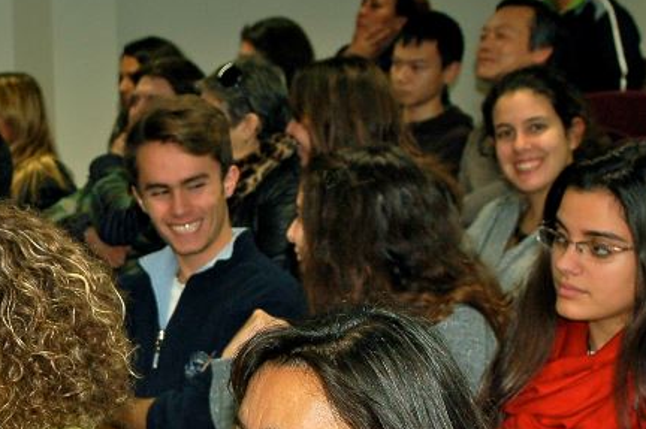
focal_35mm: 110
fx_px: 1975
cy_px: 273
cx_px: 16
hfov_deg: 18.2
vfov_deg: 12.4
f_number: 5.6
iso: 400
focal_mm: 31
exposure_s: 1/90
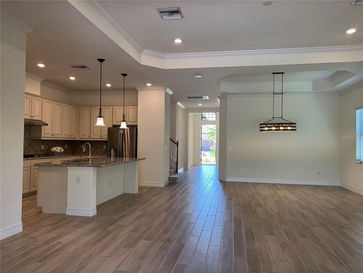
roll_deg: -1.0
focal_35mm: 26
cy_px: 136
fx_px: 273
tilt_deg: +0.8
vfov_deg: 53.1
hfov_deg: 67.3
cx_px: 182
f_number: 1.5
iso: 64
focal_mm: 5.7
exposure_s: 1/126
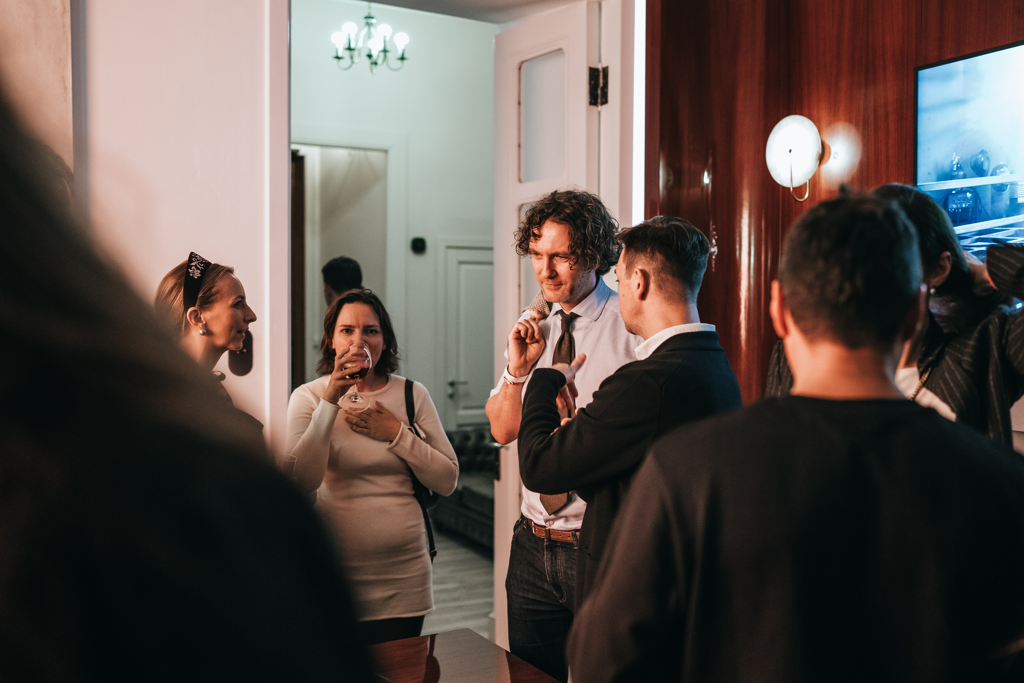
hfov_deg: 51.6
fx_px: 1059
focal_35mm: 37
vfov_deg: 35.7
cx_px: 521
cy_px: 338
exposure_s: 1/200
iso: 3200
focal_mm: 35
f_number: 2
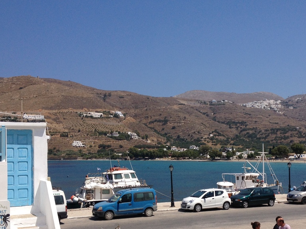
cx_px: 201
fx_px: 486
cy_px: 155
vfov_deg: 26.4
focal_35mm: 55
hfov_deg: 34.6
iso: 50
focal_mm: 4.28
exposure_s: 1/3067
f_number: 2.4
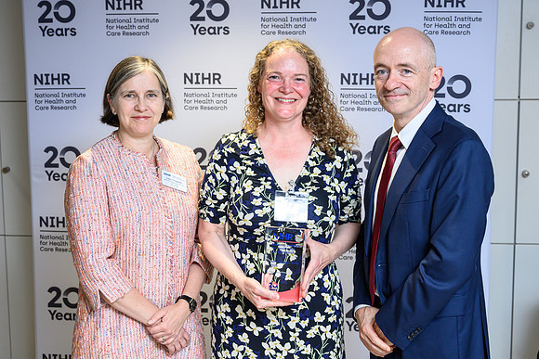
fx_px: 777
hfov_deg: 38.3
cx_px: 284
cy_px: 166
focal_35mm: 52
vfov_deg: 26.1
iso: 1250
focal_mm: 43
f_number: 4.5
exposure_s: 1/200
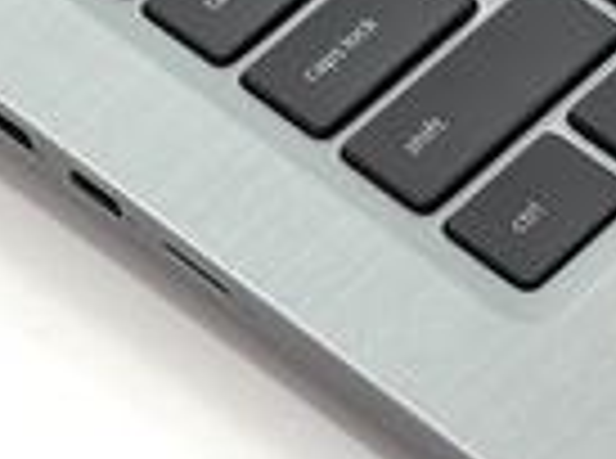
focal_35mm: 281
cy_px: -446
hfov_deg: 7.0
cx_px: 598
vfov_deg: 5.2
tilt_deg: -43.9
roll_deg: +3.6
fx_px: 4987
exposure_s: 1/100
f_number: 1.78
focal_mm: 6.76
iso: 64
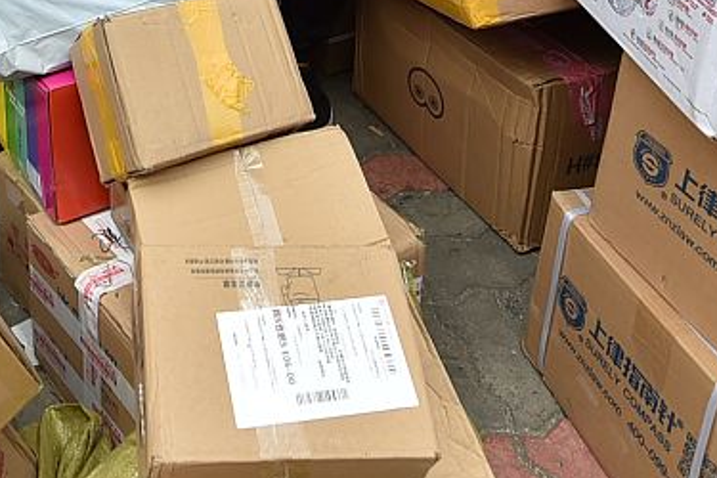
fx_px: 956
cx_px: 115
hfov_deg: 39.1
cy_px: -246
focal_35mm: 48
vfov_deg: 22.7
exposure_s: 1/640
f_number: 4.5
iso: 400
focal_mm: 15
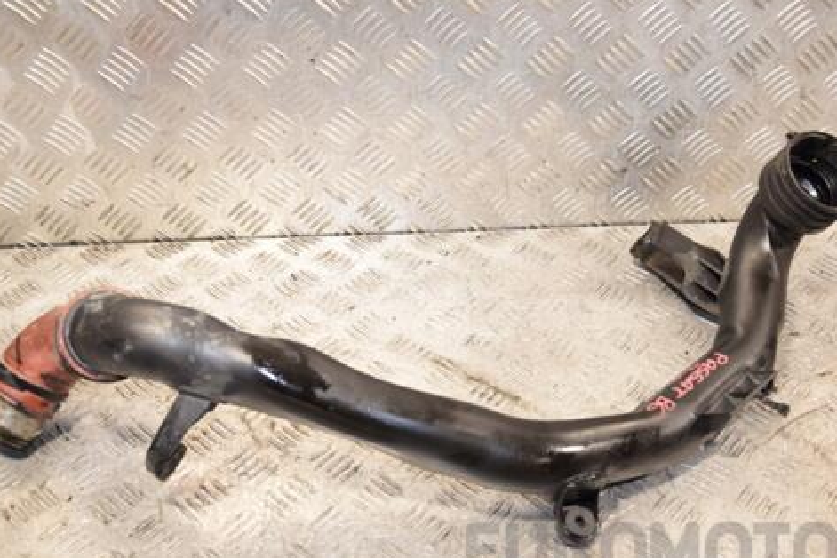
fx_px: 976
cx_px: 432
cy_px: 313
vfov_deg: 31.9
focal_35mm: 42
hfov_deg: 46.4
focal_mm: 22
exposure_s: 1/200
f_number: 5
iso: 800
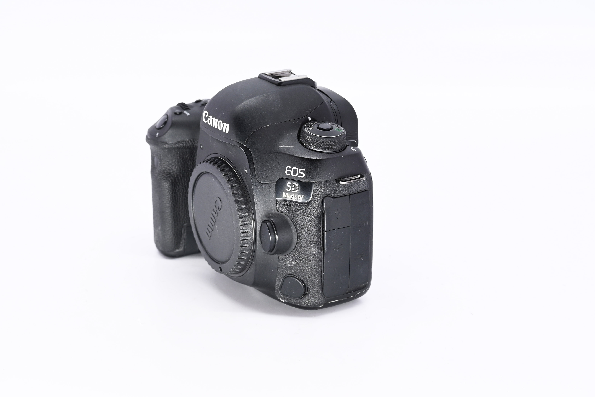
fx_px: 1239
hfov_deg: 27.0
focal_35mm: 75
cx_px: 298
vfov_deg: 18.2
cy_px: 198
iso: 500
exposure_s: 1/125
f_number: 9
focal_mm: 50
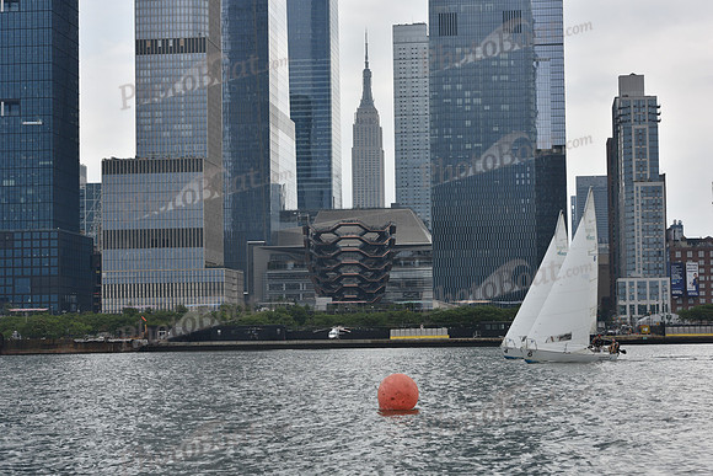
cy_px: 238
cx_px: 356
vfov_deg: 16.1
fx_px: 1684
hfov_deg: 23.9
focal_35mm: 85
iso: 320
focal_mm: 85
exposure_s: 1/1250
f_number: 9
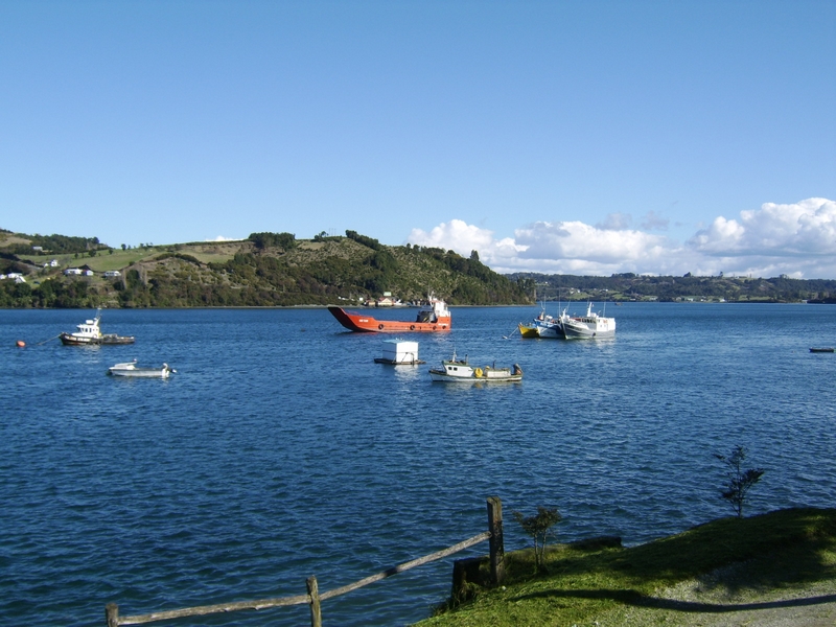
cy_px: 314
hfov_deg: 58.4
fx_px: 749
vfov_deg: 45.4
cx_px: 418
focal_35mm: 31
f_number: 6.7
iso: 71
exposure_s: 1/297
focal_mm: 8.13
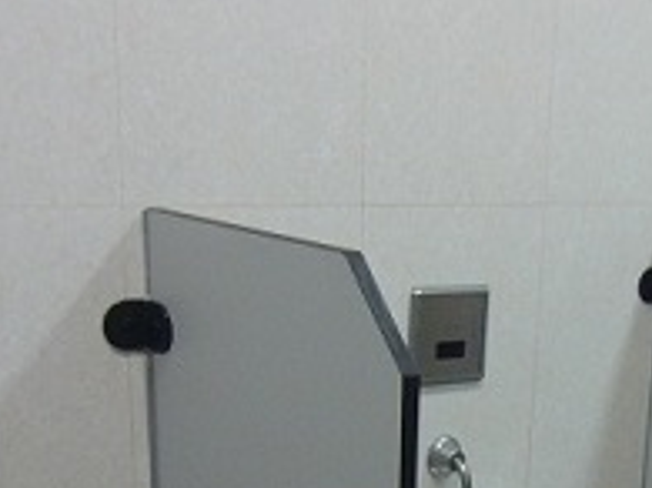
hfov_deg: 29.0
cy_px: 541
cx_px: 597
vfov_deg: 21.7
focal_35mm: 64
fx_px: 1205
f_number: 3.2
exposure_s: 1/13
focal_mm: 4.3
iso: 400
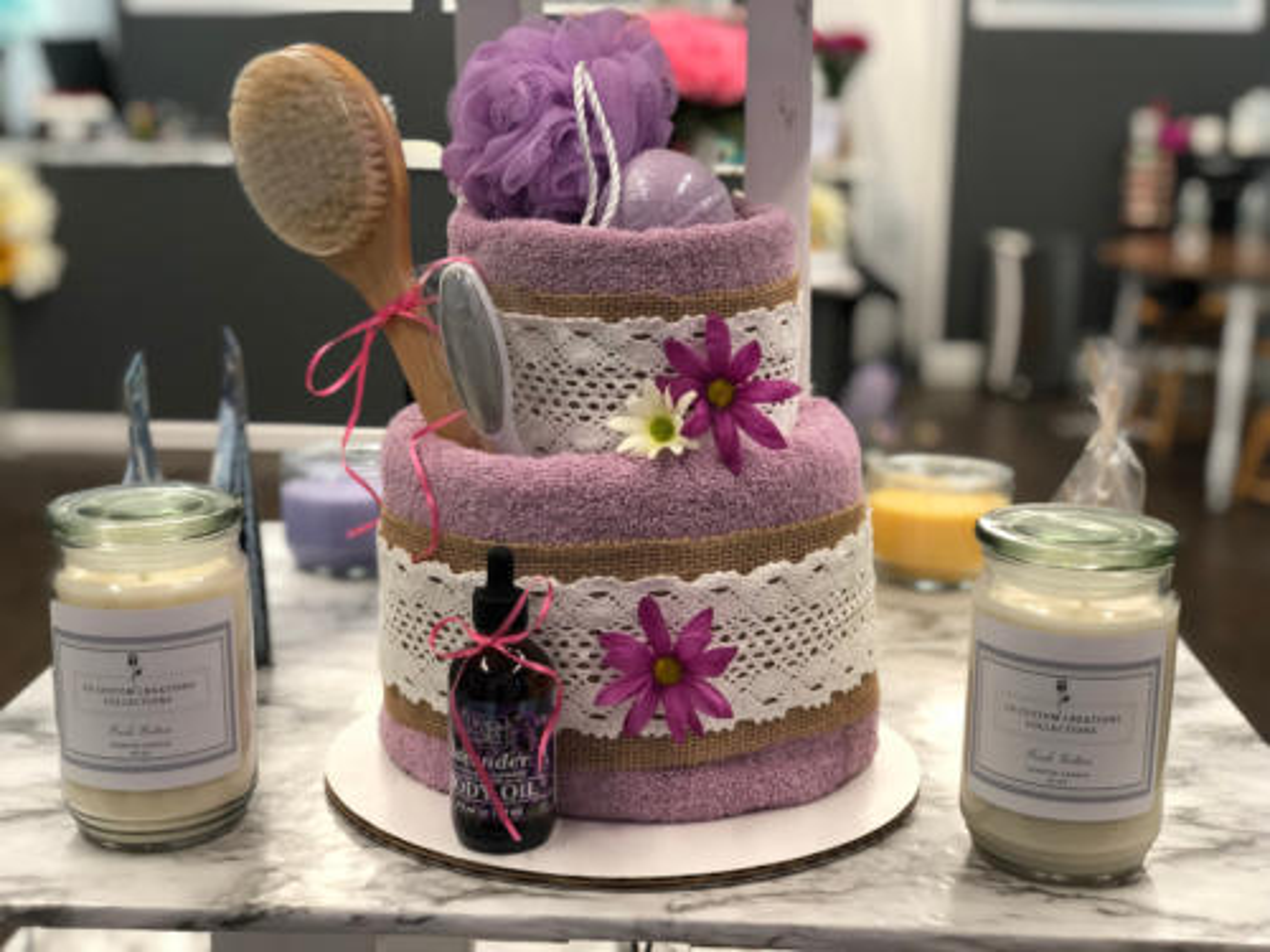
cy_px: 476
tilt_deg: -11.1
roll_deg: -1.1
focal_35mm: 52
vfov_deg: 28.0
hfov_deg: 36.8
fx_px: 1908
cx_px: 635
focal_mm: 6
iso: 80
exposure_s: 1/40
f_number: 2.4
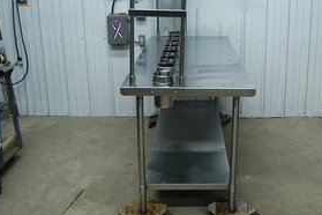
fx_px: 385
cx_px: 216
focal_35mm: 43
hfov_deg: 44.7
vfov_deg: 31.0
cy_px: 79
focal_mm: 20
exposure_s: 1/25
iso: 400
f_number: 3.8
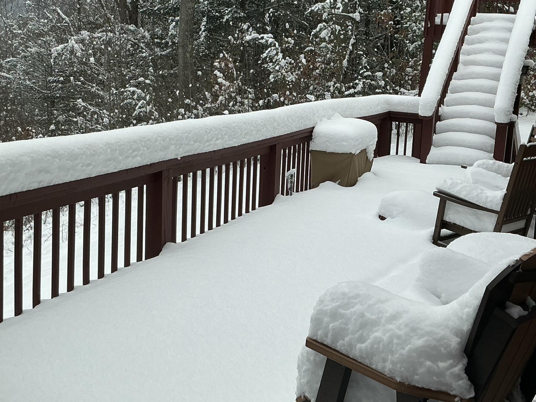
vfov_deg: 30.8
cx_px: 290
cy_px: 160
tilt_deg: -8.9
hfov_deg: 40.4
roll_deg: -2.9
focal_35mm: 47
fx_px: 728
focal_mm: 3
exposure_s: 1/1250
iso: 25
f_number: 1.8
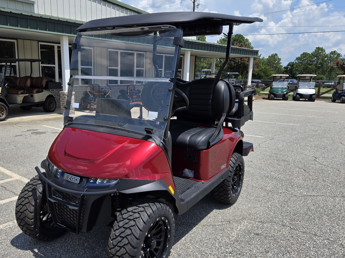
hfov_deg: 59.7
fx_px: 299
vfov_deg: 46.7
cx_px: 146
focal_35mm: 30
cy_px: 143
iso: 25
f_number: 1.8
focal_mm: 5.4
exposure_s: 1/2043
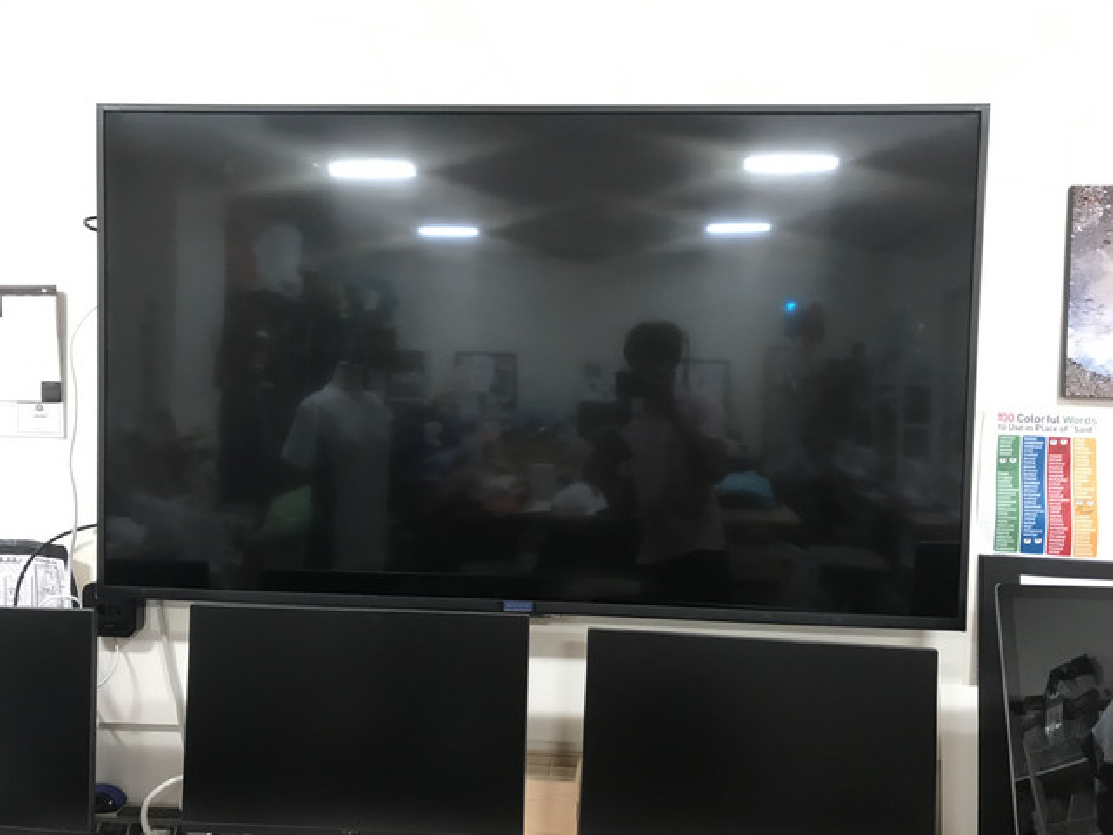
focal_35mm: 28
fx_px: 900
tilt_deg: -0.8
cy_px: 418
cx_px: 556
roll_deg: -0.8
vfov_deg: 49.7
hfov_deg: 63.4
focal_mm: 3.99
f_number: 1.8
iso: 64
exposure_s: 1/16
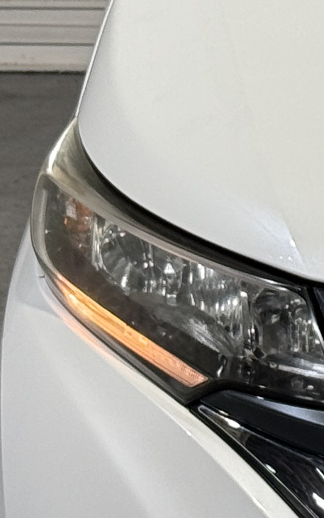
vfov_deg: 8.7
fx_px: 3404
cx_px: 736
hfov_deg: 5.3
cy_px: 111
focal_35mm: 241
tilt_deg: -10.3
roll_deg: -0.4
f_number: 1.78
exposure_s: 1/60
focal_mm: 6.76
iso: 50
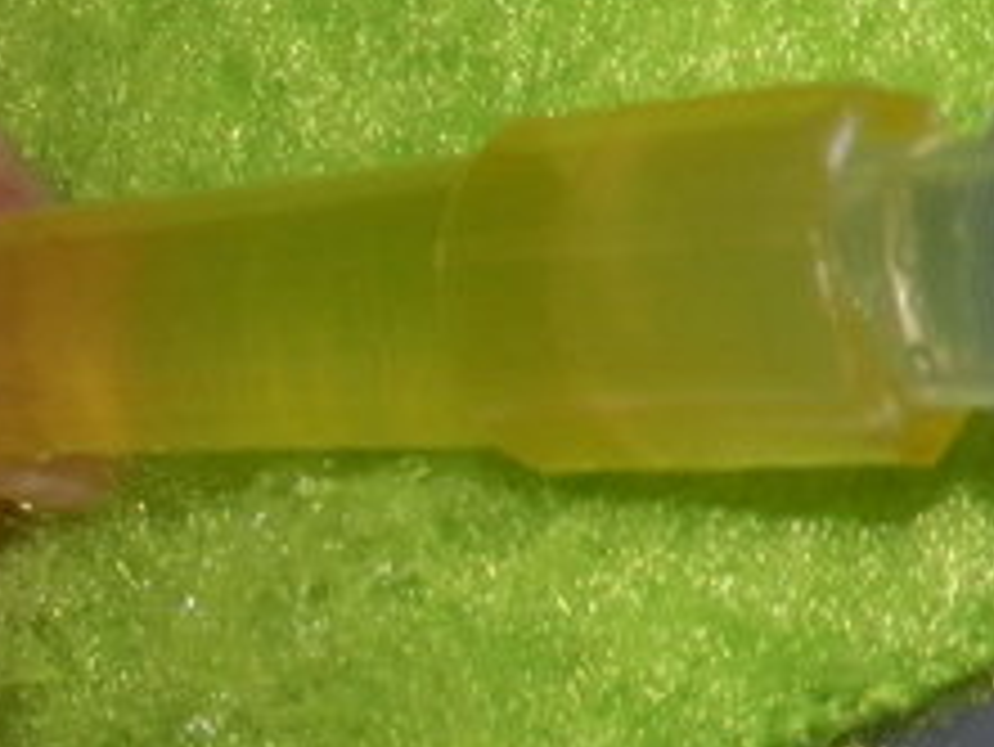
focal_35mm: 519
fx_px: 14911
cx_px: -792
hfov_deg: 3.8
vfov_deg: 2.9
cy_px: 549
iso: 100
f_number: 9.8
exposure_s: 1/125
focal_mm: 20.04
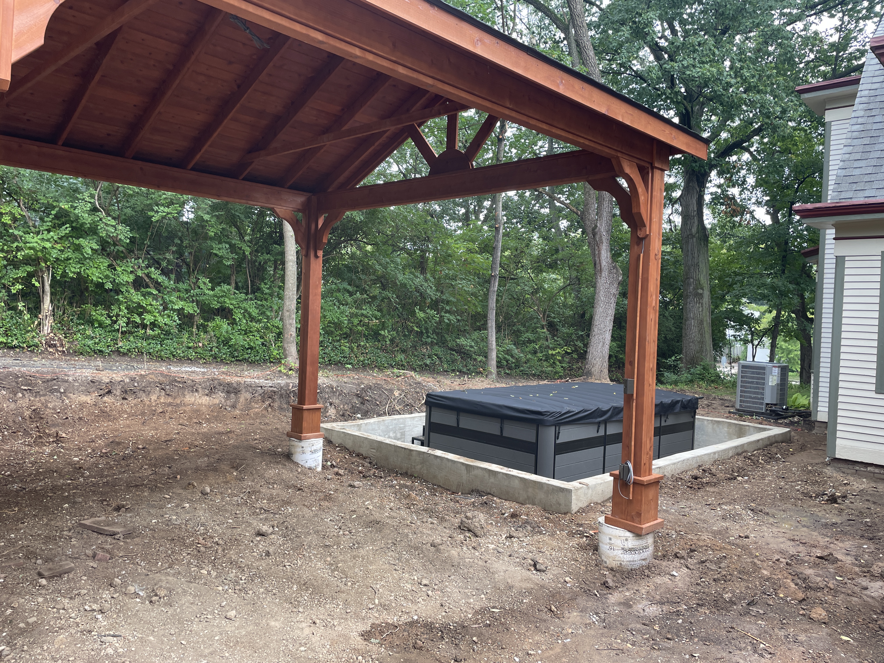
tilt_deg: -2.1
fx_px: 664
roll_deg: -2.7
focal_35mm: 26
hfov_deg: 67.3
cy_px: 332
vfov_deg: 53.1
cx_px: 442
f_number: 1.6
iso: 32
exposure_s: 1/121
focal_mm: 4.2
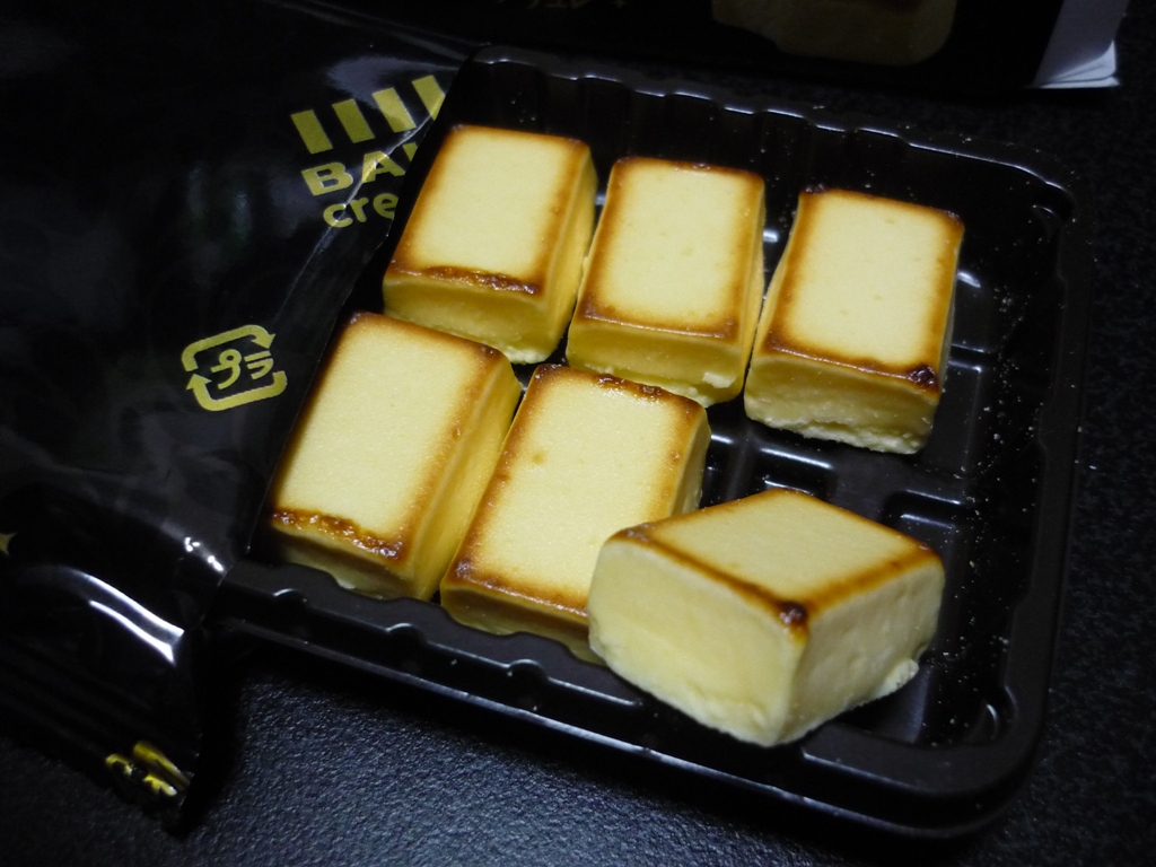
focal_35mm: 33
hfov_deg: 55.4
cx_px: 578
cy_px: 434
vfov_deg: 42.9
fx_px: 1102
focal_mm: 5.5
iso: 400
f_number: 2.8
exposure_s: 1/30
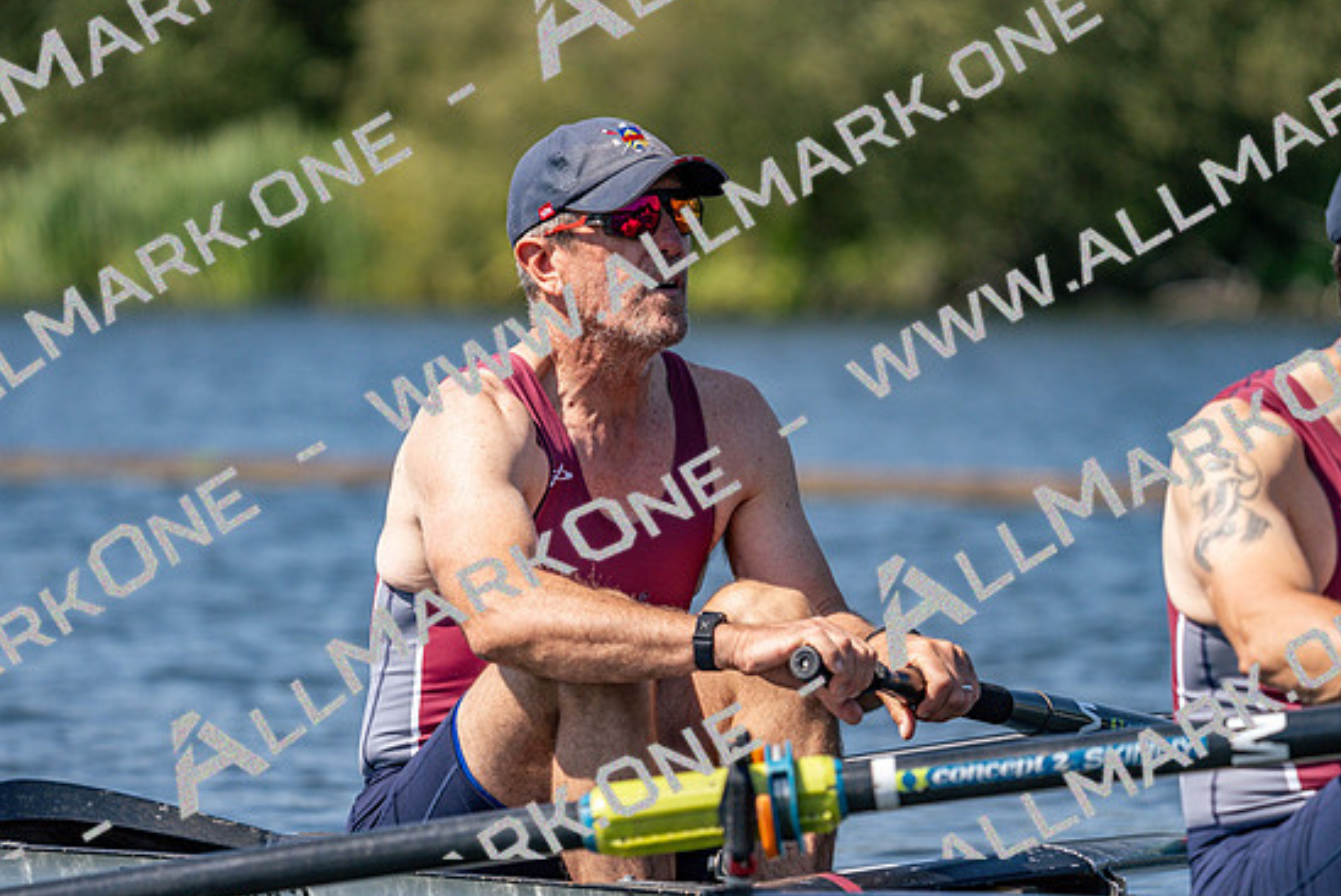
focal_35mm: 348
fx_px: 12969
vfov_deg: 4.0
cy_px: 439
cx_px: 668
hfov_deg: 5.9
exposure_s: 1/2000
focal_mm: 329
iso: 320
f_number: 6.3
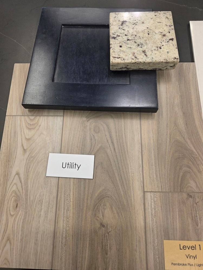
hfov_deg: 58.9
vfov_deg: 73.9
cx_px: 102
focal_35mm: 23
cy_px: 135
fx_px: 180
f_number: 1.7
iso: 125
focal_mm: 6.3
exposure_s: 1/120
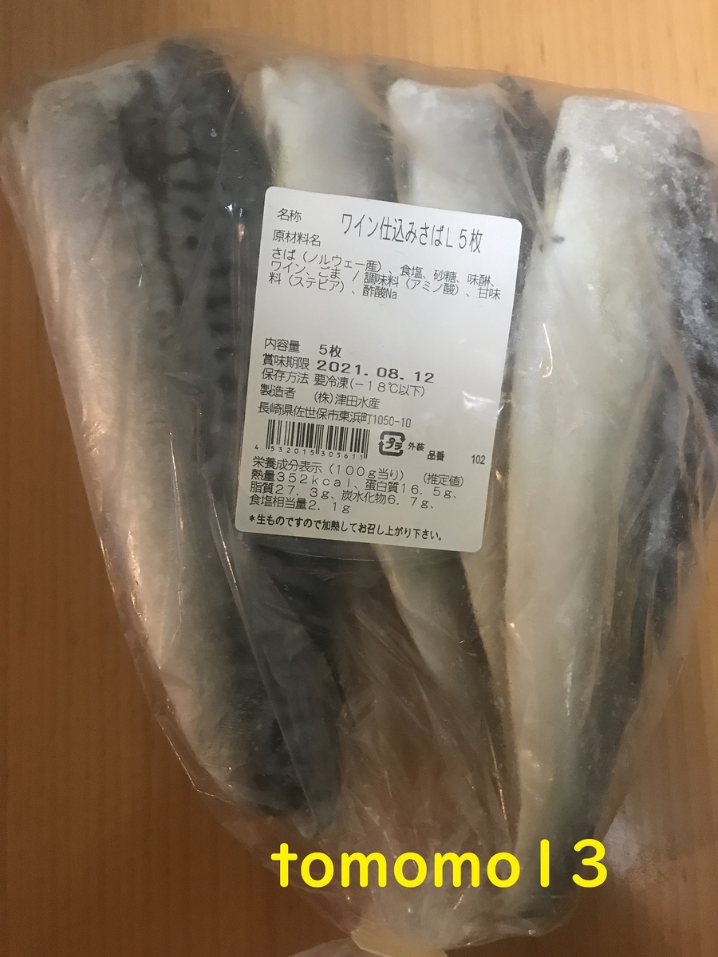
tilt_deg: -83.3
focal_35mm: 28
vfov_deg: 63.4
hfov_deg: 49.7
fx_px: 774
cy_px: 478
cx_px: 359
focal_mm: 3.99
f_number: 1.8
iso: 100
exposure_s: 1/11
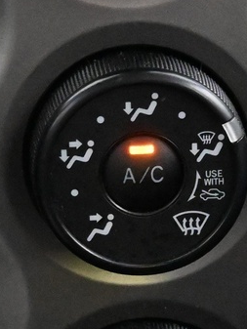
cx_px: 156
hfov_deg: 11.0
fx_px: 1285
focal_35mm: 135
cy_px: 185
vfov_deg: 14.6
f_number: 3.8
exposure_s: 1/30
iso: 10000
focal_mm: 19.5
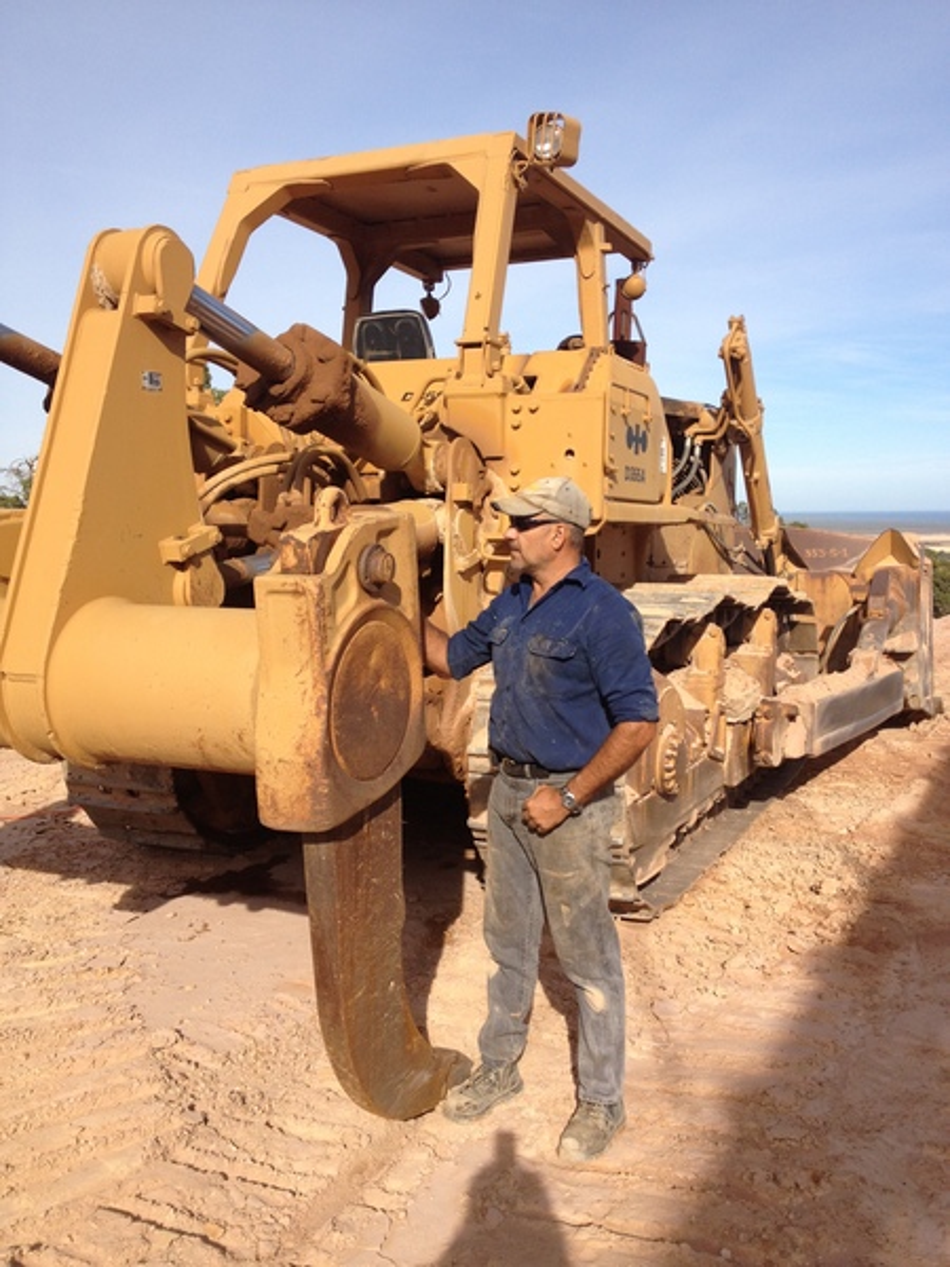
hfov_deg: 40.7
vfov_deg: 52.6
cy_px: 634
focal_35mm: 35
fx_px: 1281
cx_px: 475
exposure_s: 1/1672
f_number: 2.4
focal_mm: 4.28
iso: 64
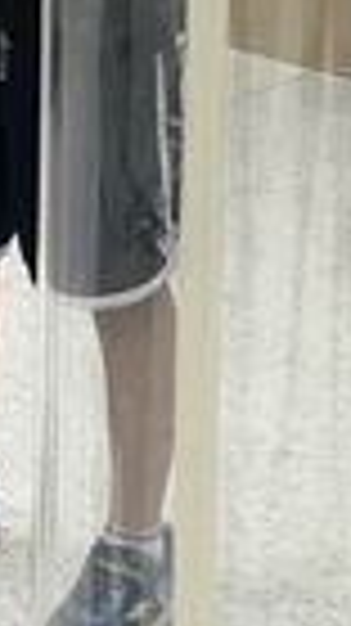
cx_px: 200
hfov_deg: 7.3
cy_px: 50
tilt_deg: -13.4
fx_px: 2735
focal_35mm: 165
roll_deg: -3.5
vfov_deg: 12.9
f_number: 1.8
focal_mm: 3.99
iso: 25
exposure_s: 1/60
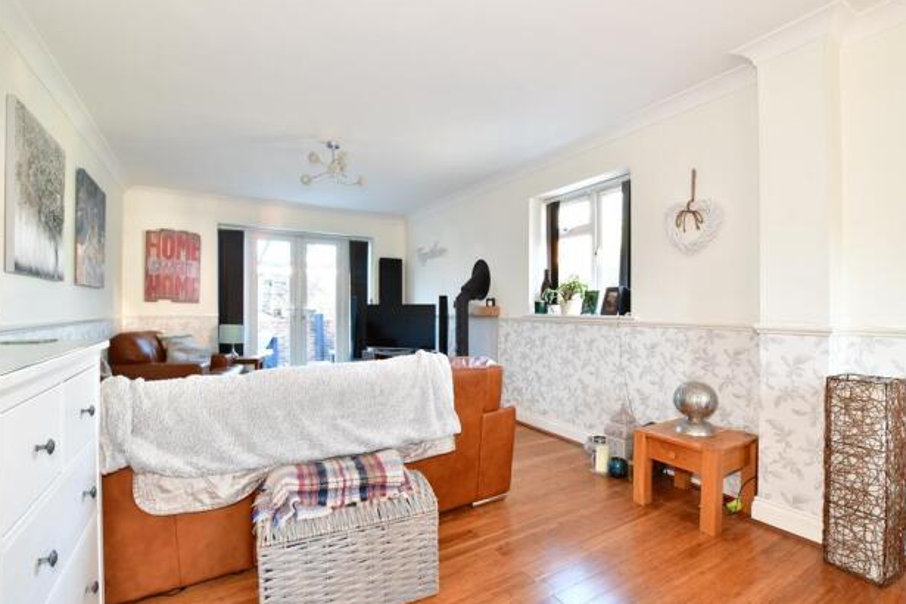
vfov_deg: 73.7
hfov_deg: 96.7
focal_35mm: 16
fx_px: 403
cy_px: 306
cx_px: 474
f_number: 8
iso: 200
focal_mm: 10
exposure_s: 1/1.3
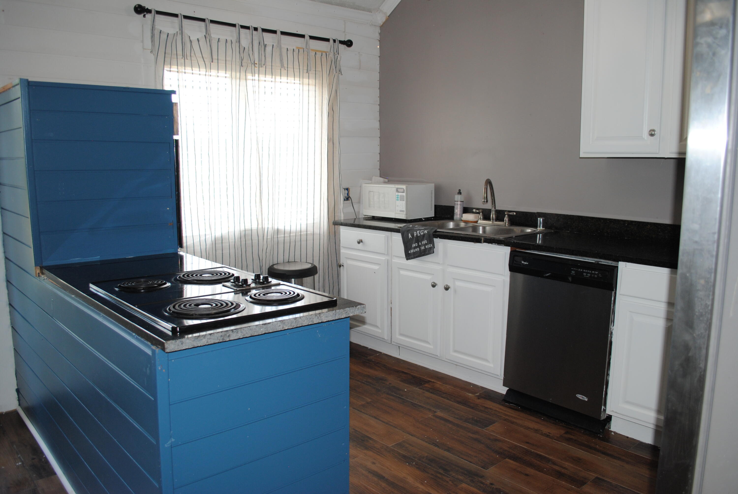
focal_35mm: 27
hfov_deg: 67.3
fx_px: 554
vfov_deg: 48.0
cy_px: 247
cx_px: 369
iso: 200
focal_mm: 18
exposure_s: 1/60
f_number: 3.5
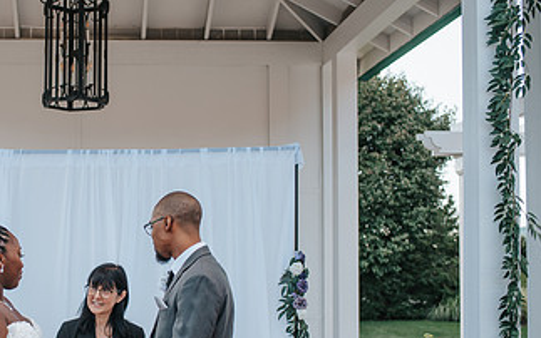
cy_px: 243
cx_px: 95
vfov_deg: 20.2
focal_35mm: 64
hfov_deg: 31.0
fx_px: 944
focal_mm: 35
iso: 100
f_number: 2.8
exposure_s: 1/640
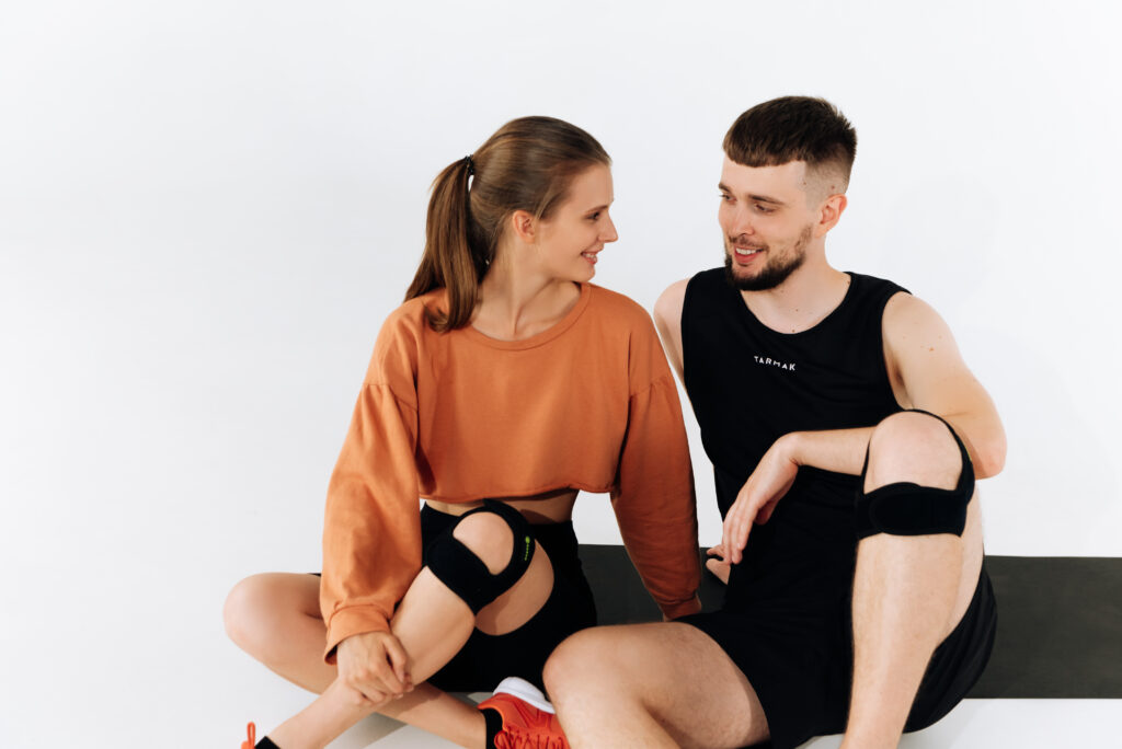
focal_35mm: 55
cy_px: 374
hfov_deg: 36.2
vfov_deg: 24.7
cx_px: 561
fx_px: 1715
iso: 800
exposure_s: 1/250
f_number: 3.2
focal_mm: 55
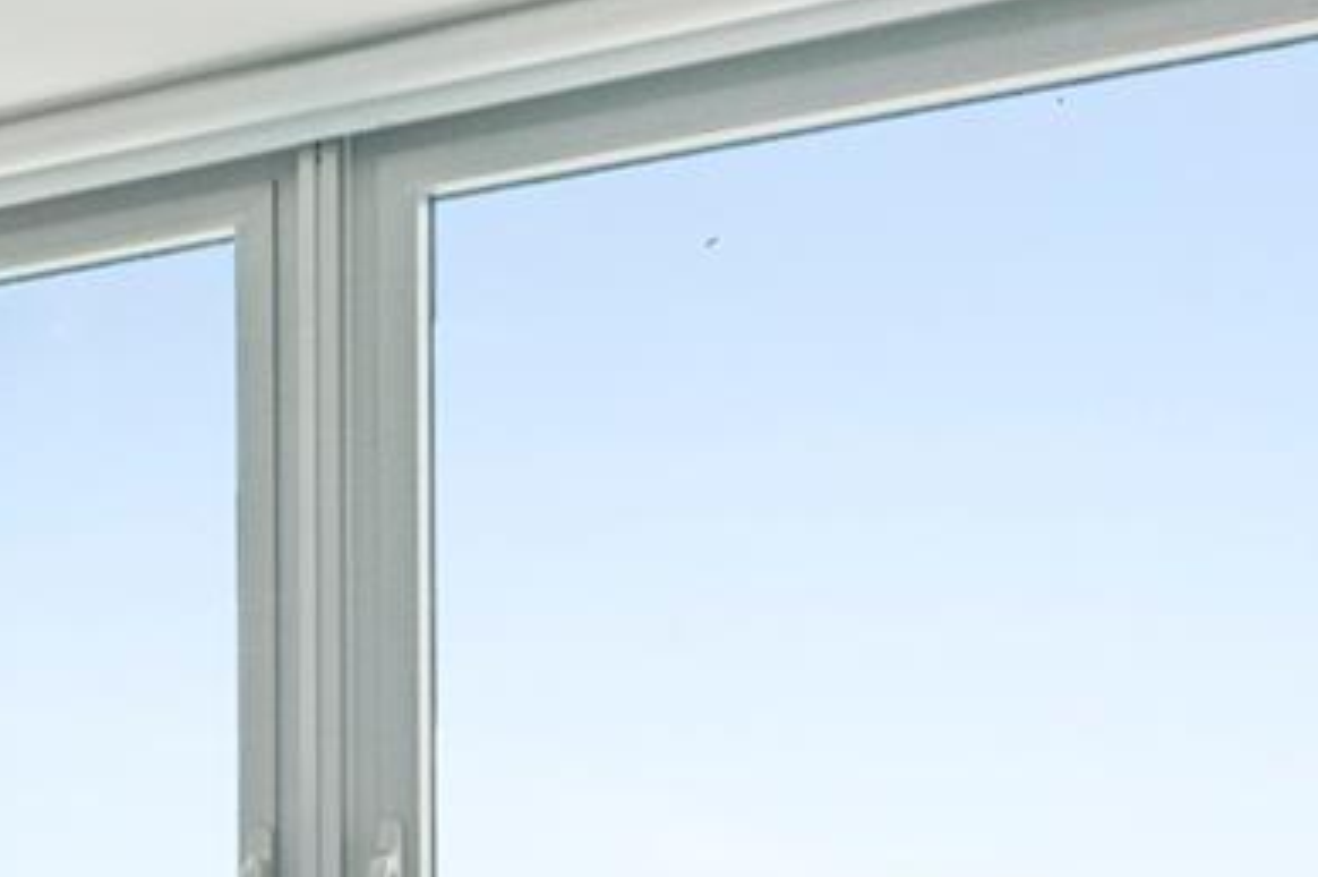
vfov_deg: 19.5
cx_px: -581
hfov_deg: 24.7
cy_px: 1013
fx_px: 2414
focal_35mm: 66
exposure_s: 1/30
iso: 200
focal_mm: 16
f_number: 5.6
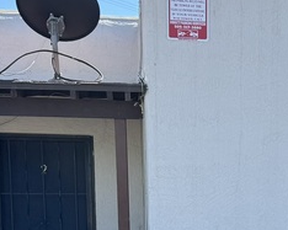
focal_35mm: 80
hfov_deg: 23.5
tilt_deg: -4.2
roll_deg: -1.9
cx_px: 235
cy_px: 268
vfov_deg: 18.3
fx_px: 682
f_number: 1.78
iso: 80
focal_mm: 6.86
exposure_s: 1/1597
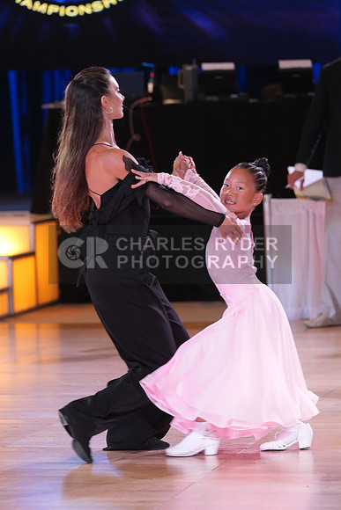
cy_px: 255
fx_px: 2740
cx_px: 170
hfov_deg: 7.1
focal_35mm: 193
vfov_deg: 10.7
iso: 3200
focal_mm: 193
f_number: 5
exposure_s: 1/250
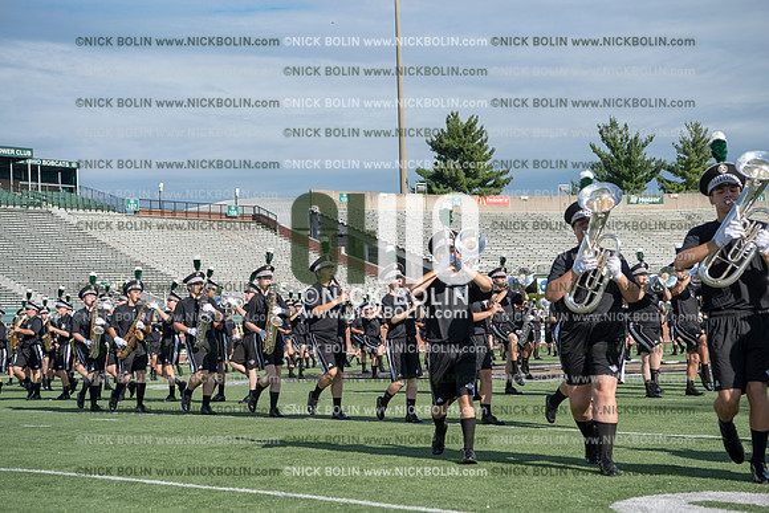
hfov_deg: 33.4
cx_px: 384
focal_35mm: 60
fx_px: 1282
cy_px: 256
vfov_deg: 22.6
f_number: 5.6
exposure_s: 1/640
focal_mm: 60
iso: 100
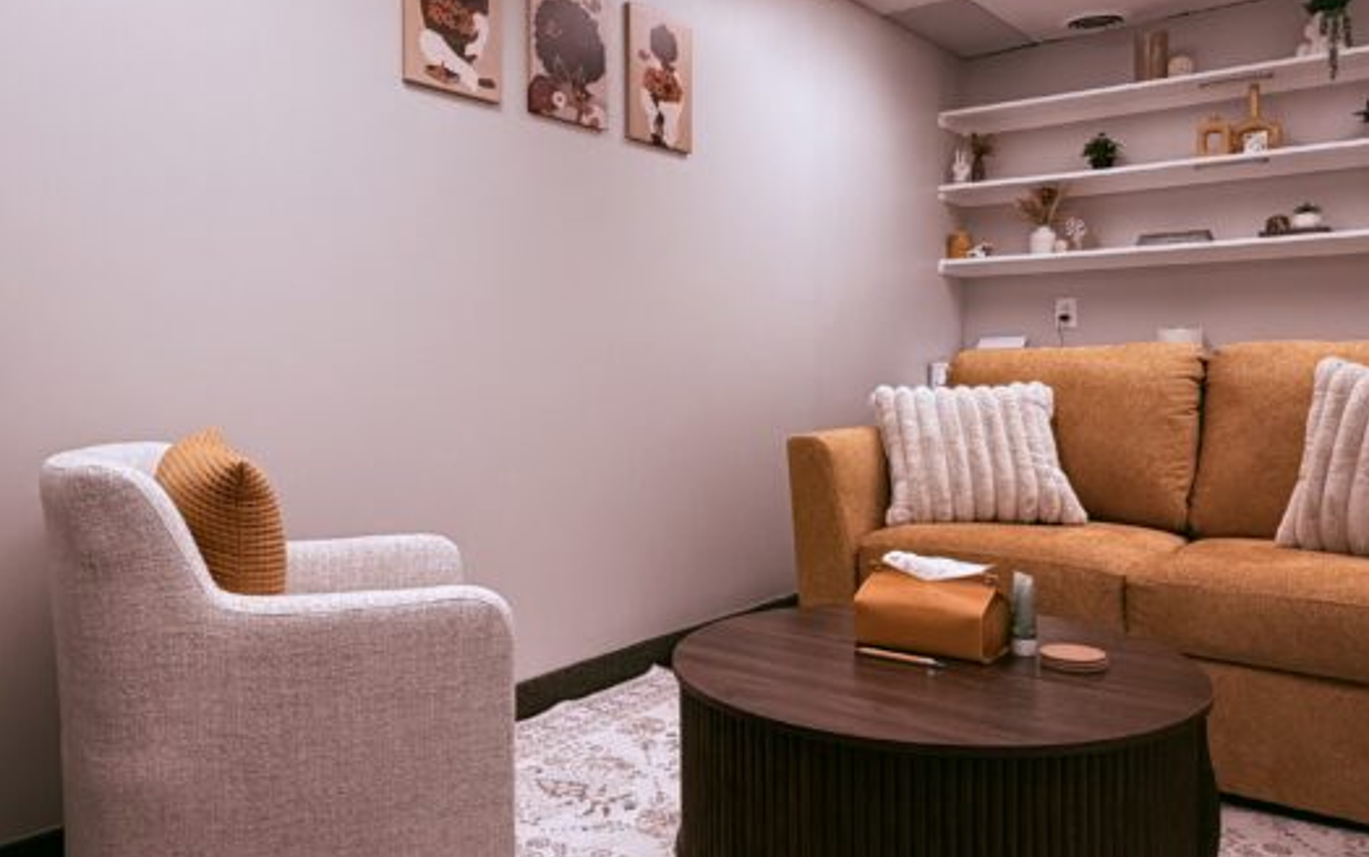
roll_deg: +0.2
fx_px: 1082
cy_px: 384
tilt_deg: -1.7
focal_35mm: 29
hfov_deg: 64.6
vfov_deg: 43.1
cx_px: 666
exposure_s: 1/120
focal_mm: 2.22
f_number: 2.2
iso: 160
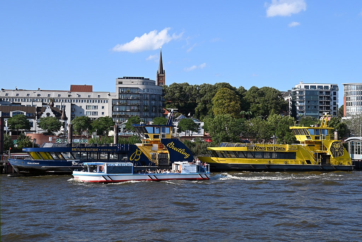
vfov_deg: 27.1
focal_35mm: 50
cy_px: 121
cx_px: 181
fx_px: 503
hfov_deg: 39.6
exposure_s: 1/200
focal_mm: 50
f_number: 7.1
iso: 100
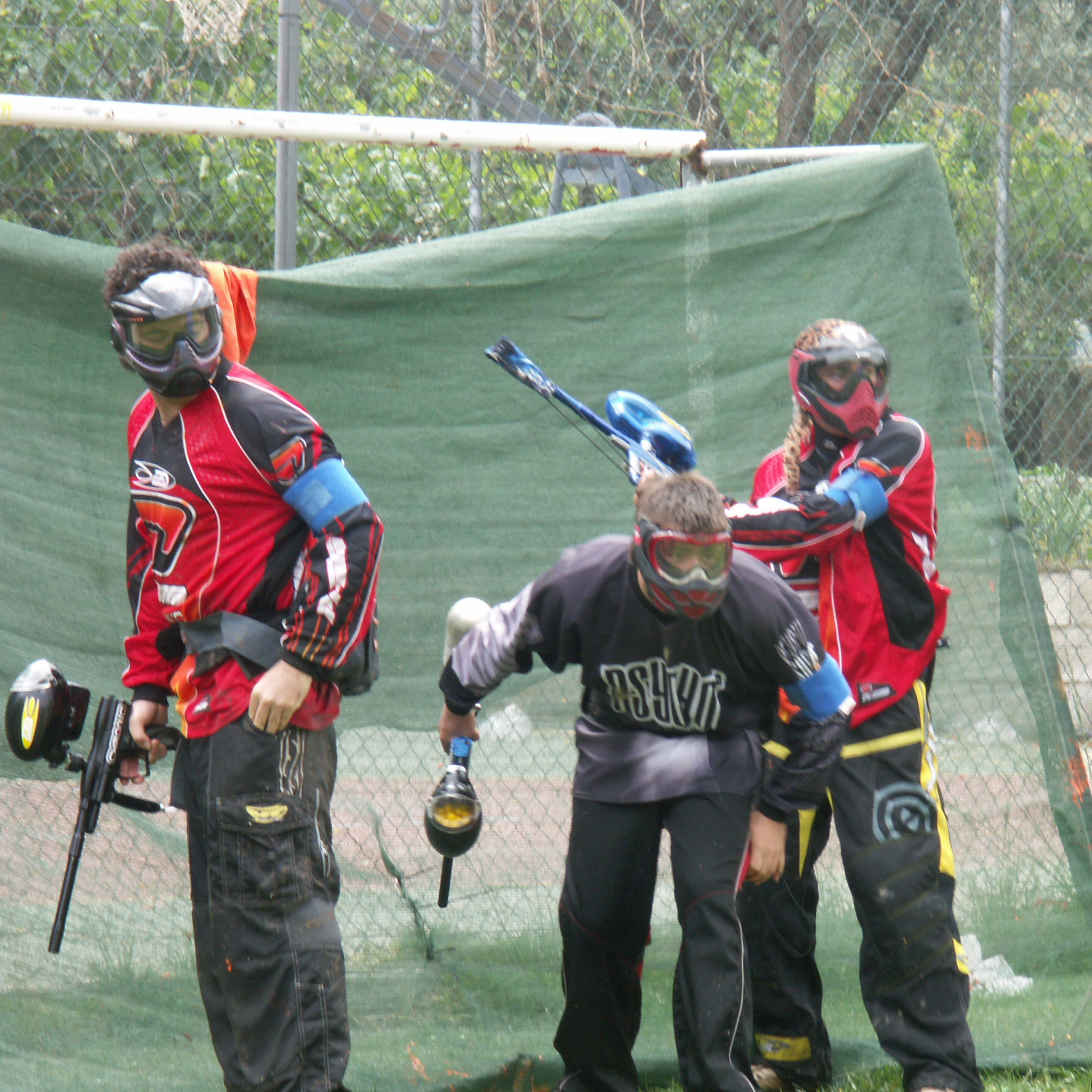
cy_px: 568
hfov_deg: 6.9
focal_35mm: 255
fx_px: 9101
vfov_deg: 6.9
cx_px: 701
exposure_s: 1/50
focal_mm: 50.8
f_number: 7.1
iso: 100
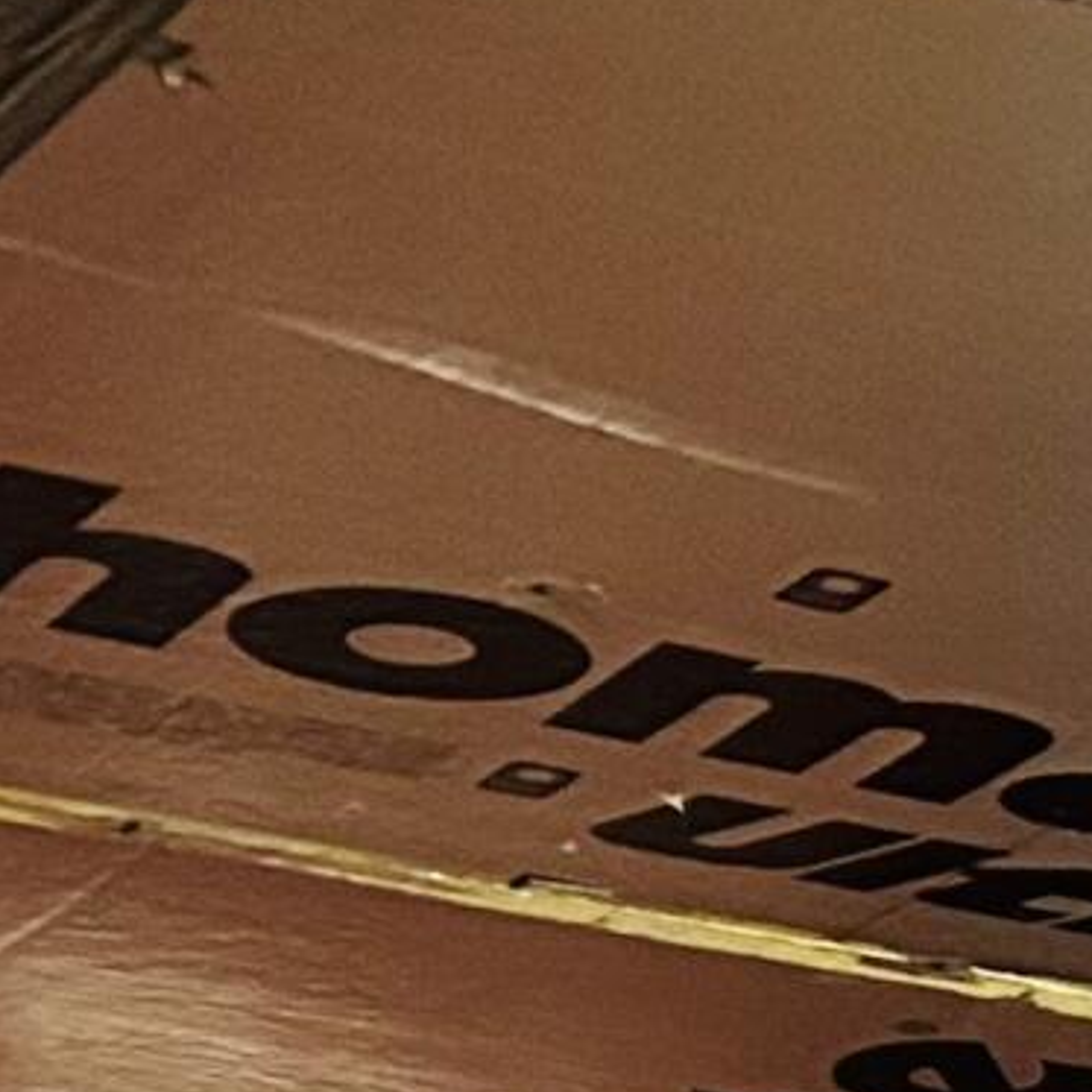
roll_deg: +1.7
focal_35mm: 185
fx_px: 6603
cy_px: 2831
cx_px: 2840
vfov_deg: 8.5
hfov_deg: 8.4
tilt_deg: +0.1
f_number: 1.5
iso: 400
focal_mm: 5.7
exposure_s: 1/40
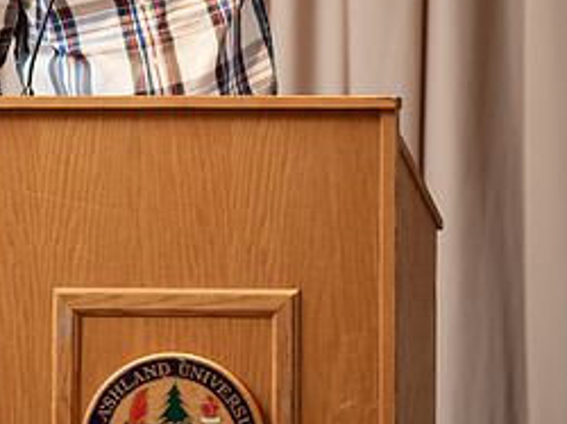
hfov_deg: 4.7
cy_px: 12
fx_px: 6938
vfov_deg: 3.5
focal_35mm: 424
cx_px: 163
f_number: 3.2
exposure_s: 1/200
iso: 1250
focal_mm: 190
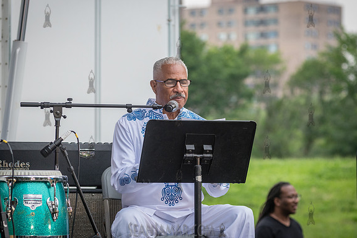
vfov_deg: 7.9
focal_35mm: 174
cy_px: 112
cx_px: 168
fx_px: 1725
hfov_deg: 11.8
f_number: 4.5
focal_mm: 135
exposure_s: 1/500
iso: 1000
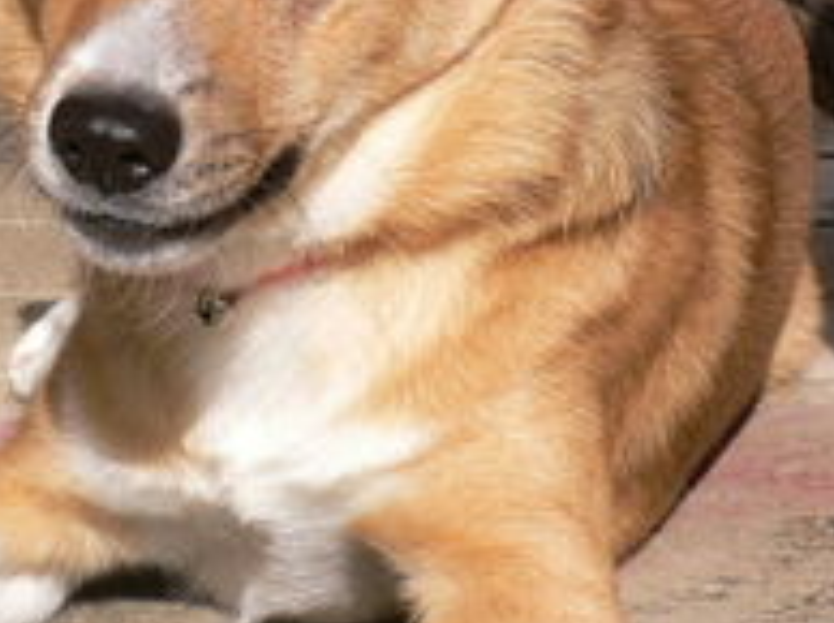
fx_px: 5222
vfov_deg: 6.8
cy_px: 155
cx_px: 361
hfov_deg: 9.1
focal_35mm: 217
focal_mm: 17.4
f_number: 5
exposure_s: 1/400
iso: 80
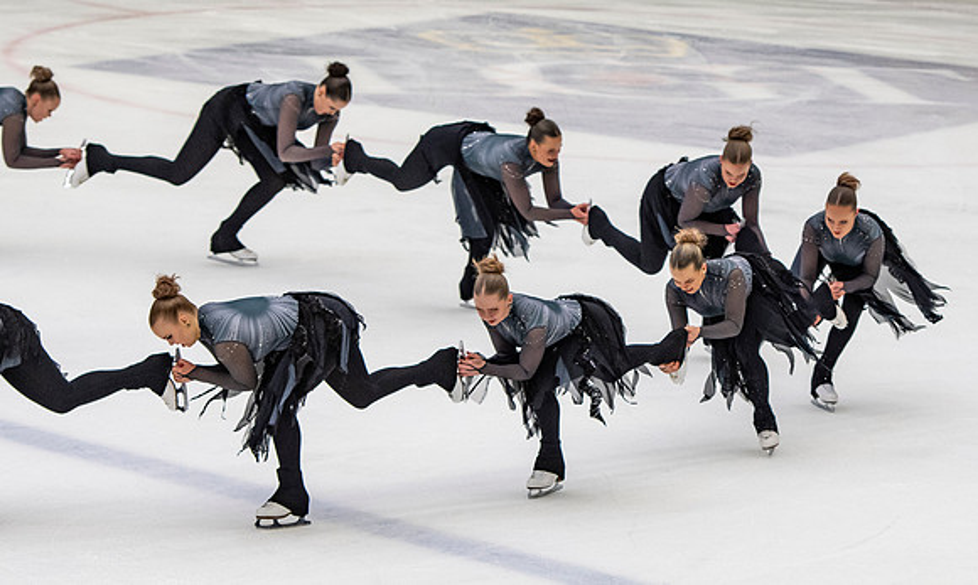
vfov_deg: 5.8
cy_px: 268
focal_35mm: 218
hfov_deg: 9.7
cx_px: 677
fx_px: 5748
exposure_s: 1/500
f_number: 4
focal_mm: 102
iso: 800
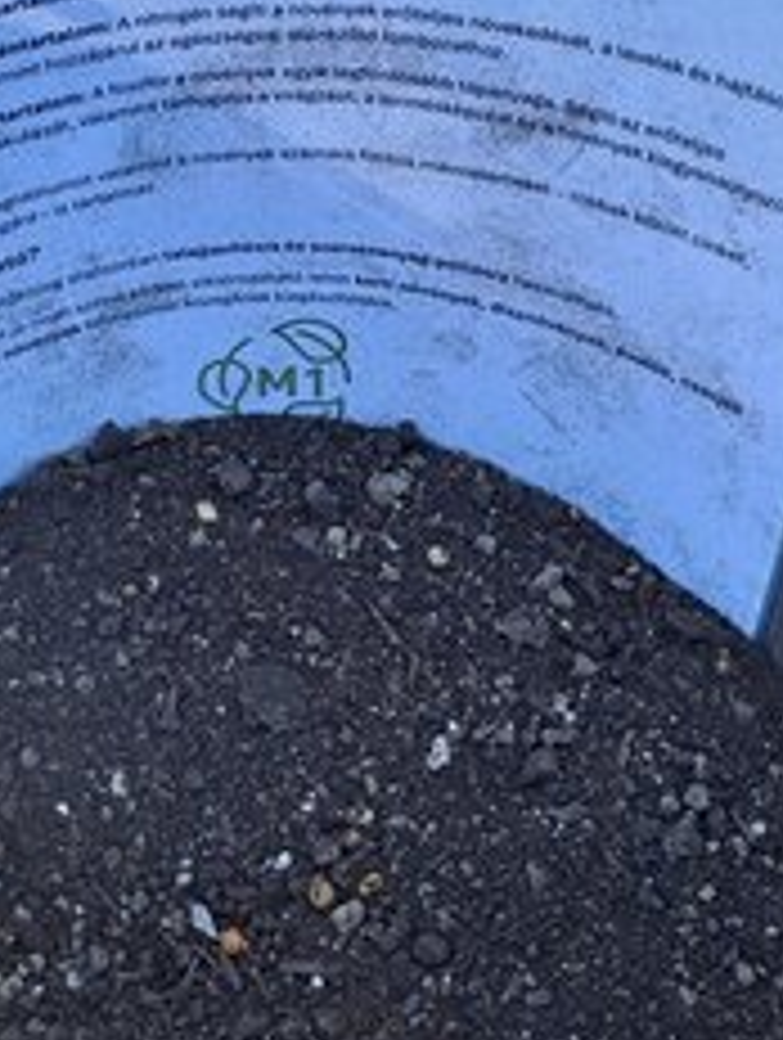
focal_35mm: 54
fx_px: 1624
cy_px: 315
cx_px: 313
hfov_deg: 27.0
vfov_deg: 35.0
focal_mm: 4.65
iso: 32
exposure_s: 1/316
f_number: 1.8
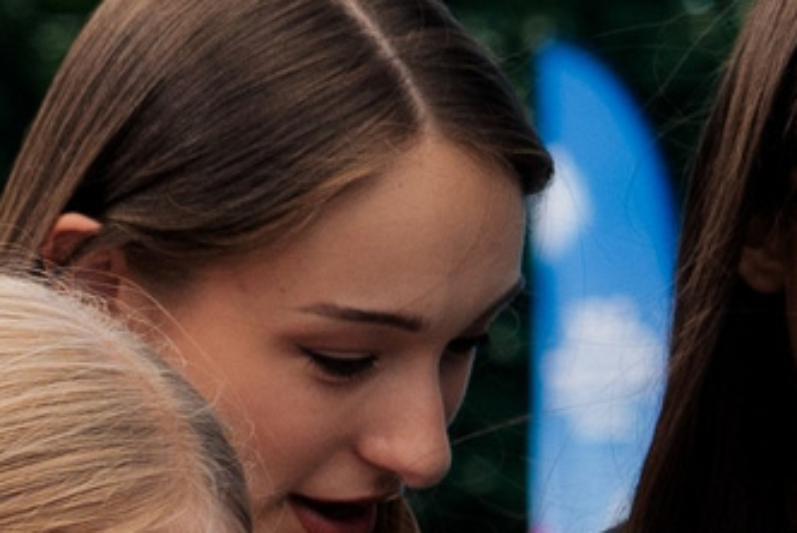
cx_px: -1955
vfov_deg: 3.4
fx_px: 9085
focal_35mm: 410
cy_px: 411
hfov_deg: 4.7
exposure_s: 1/800
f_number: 2.8
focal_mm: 47
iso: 100
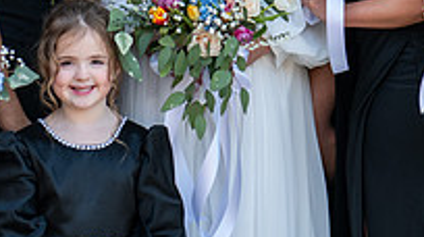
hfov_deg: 12.0
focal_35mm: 180
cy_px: -117
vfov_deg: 6.6
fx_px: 2021
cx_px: 197
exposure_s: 1/250
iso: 250
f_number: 3.5
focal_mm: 56
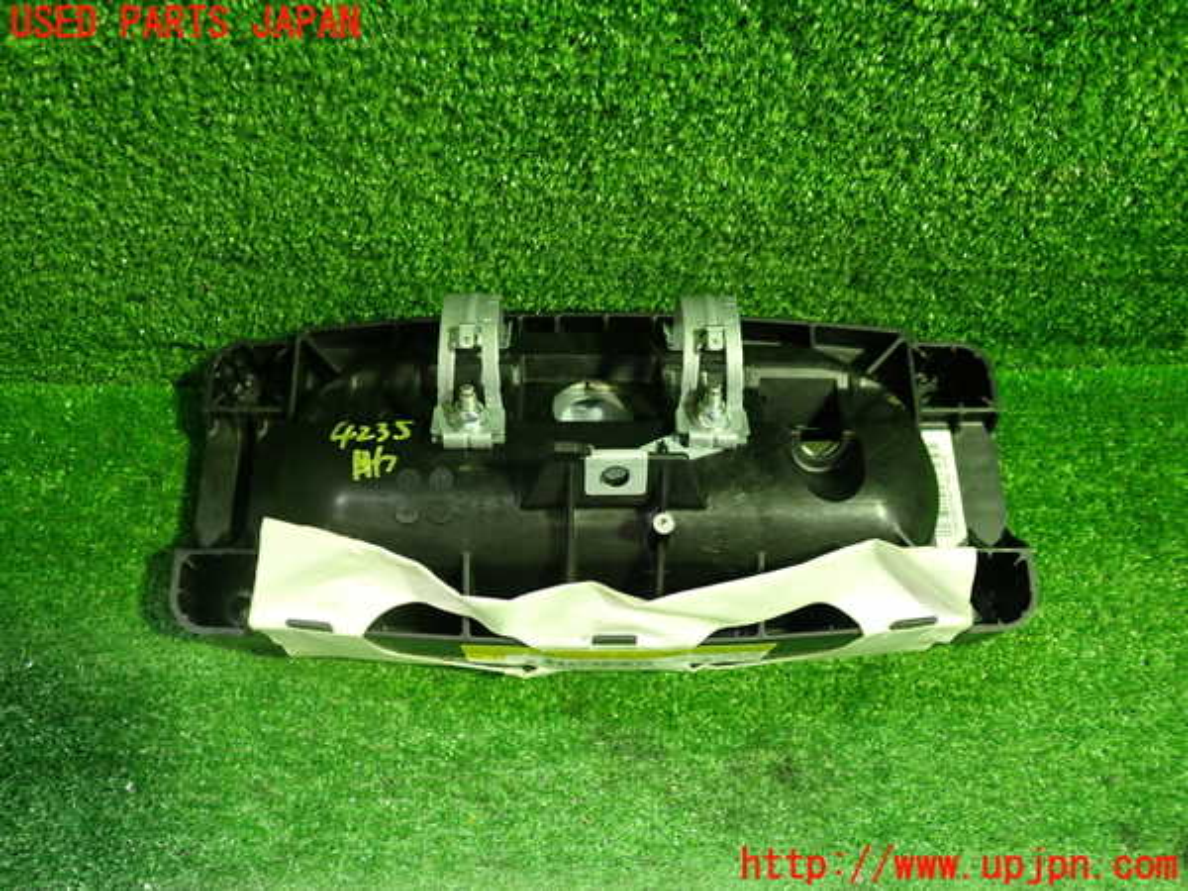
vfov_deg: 46.8
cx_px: 594
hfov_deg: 60.0
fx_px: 1030
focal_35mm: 30
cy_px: 446
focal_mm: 5.4
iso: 320
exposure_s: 1/30
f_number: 2.3
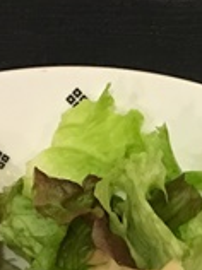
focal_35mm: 147
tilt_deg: -87.4
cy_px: 383
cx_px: 247
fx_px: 1147
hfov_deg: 9.9
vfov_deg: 12.9
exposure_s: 1/8
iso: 80
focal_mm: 4.15
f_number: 2.2
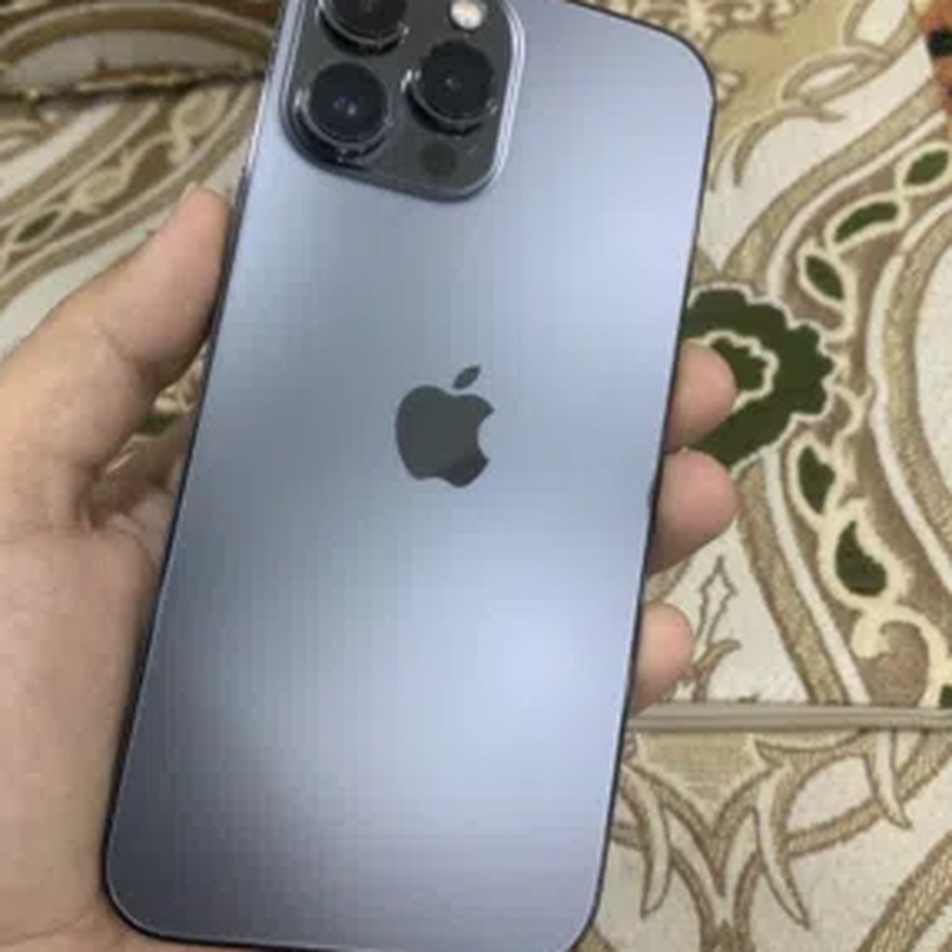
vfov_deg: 51.1
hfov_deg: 51.1
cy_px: 441
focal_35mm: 32
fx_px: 996
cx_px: 458
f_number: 1.8
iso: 125
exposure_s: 1/60
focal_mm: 4.25
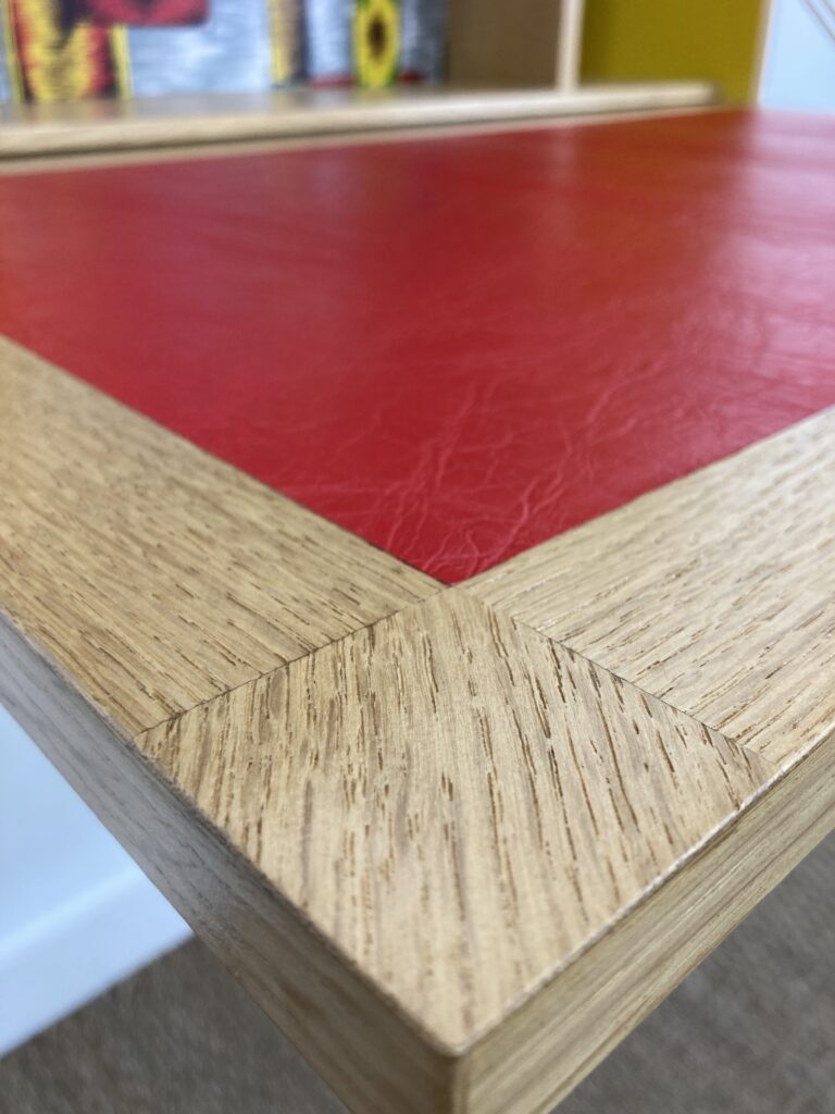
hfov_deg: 49.7
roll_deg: -0.4
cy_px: 557
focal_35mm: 28
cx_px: 418
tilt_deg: -28.1
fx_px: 901
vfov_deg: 63.4
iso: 50
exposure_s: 1/100
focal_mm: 3.99
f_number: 1.8
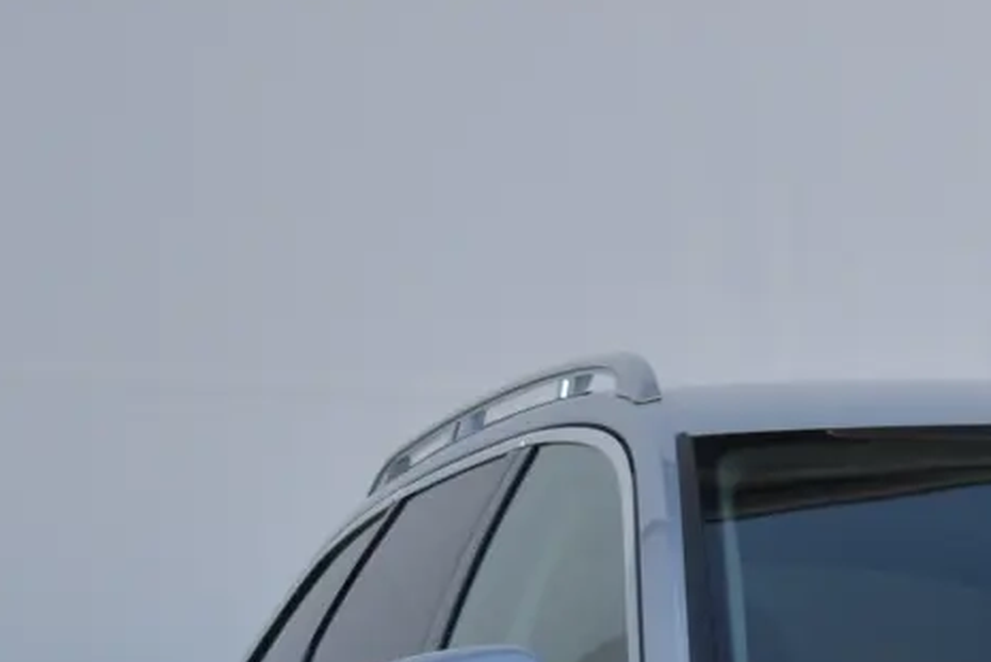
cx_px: 1507
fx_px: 5455
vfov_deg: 6.8
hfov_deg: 10.0
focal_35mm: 198
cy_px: 1128
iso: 200
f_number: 4.8
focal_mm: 38
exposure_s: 1/250
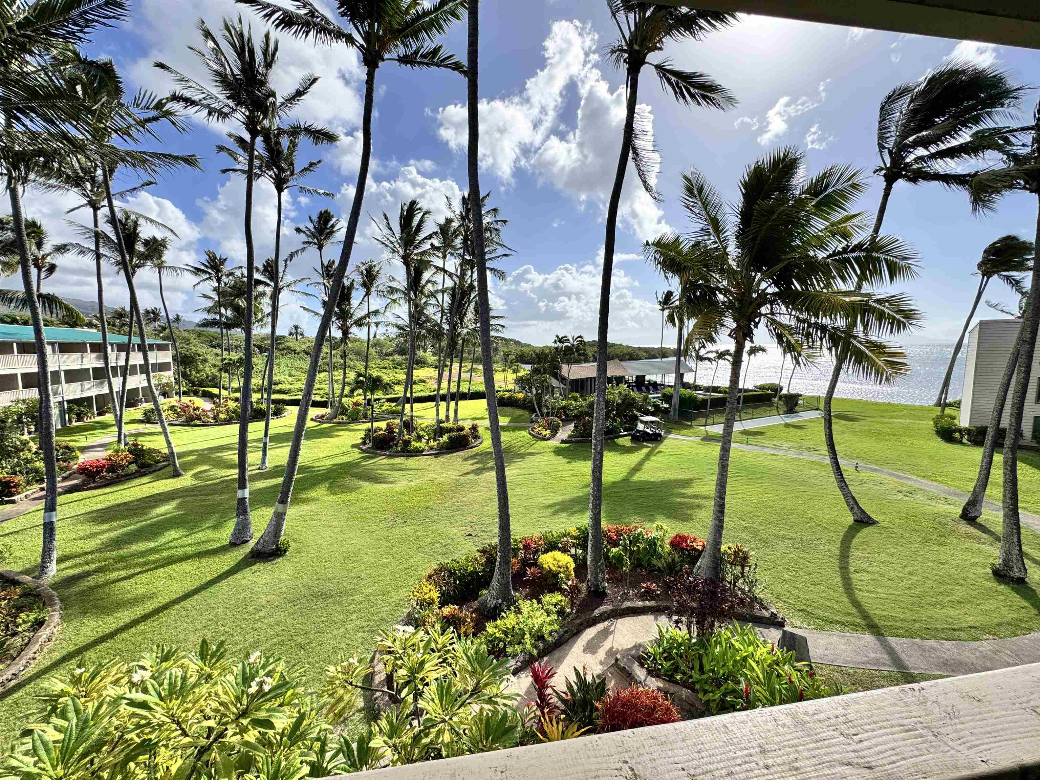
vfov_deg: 85.7
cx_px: 520
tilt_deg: -6.6
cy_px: 390
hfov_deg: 102.1
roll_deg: -0.5
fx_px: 421
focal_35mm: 14
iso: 50
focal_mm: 2.22
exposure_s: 1/1976
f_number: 2.2
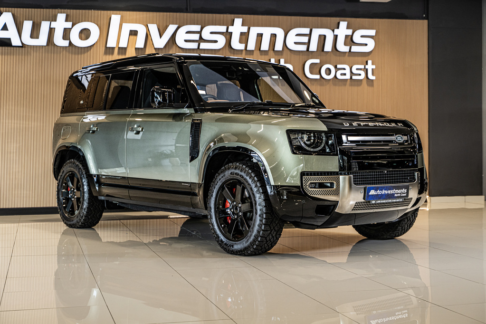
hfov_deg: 33.9
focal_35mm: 59
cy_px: 162
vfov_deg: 23.0
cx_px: 243
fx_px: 796
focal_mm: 59
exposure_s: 1/160
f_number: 4
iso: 500
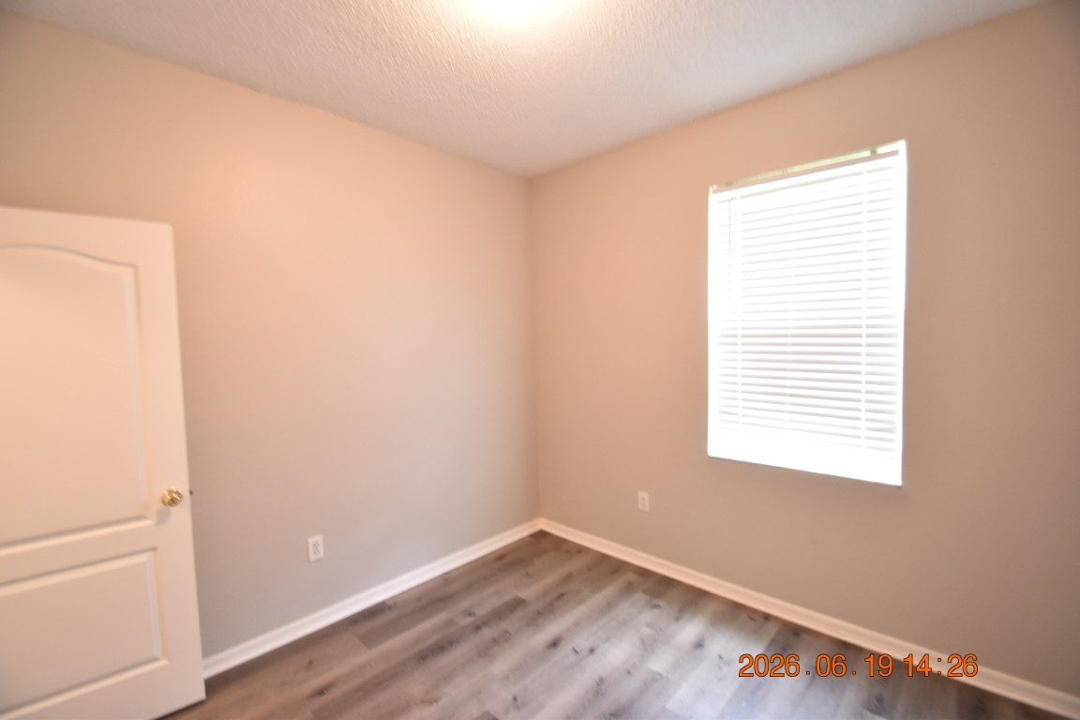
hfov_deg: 100.4
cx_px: 540
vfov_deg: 77.3
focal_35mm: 15
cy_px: 360
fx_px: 450
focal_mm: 10
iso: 800
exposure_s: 1/15
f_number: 3.5
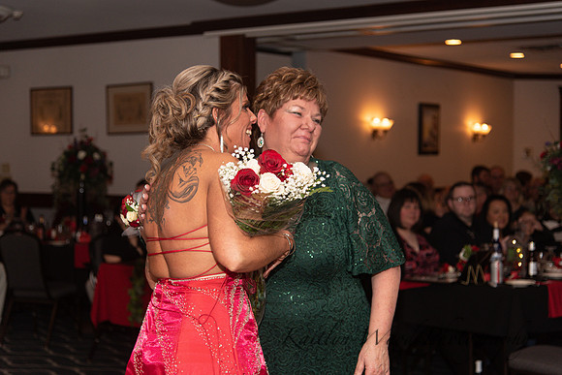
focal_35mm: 65
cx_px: 281
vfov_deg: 20.9
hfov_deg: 31.0
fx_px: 1015
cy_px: 188
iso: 800
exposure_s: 1/200
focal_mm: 65
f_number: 4
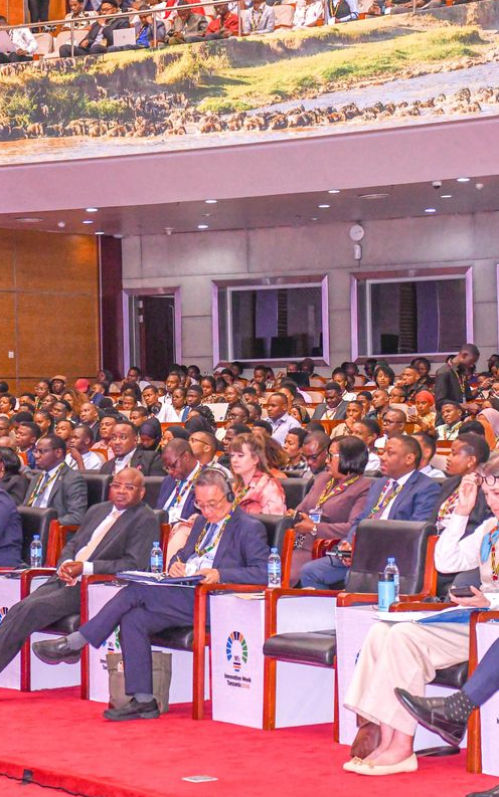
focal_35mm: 111
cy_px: 397
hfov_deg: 11.8
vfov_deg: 18.8
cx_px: 209
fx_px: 2414
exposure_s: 1/160
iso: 2000
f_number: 5.6
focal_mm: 48
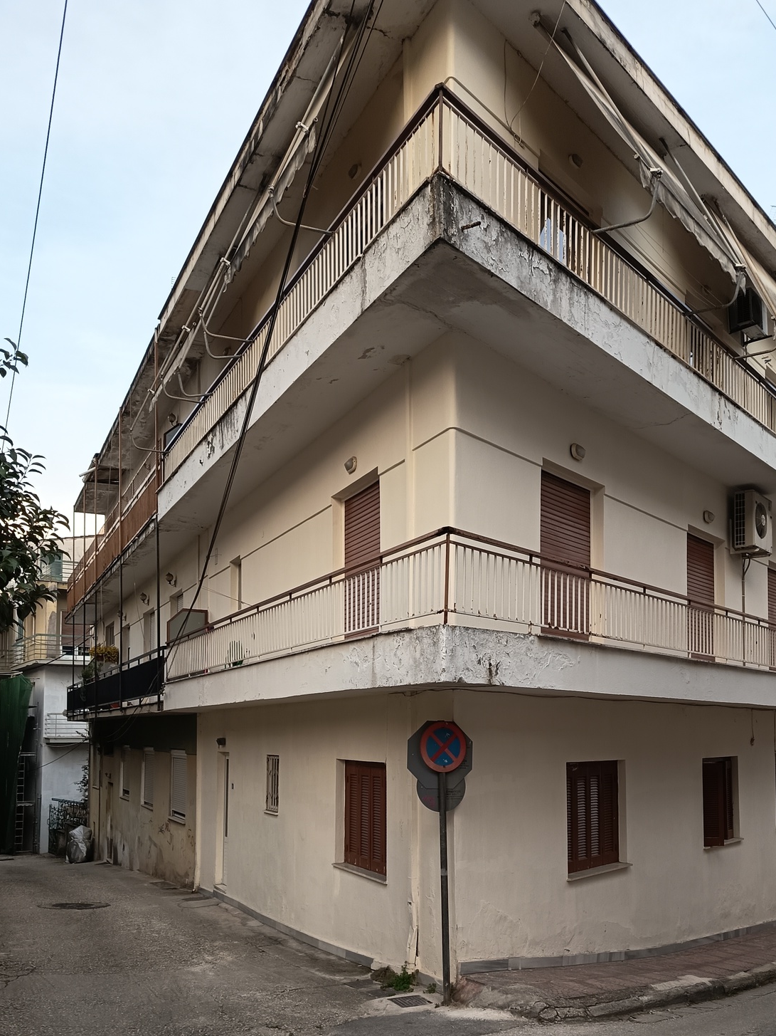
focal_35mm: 33
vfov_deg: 54.4
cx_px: 405
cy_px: 678
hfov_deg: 42.9
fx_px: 987
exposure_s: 1/100
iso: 135
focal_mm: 5.24
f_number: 1.7
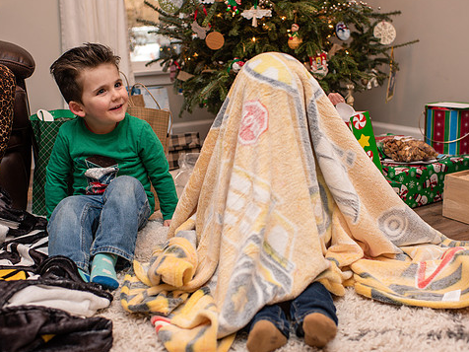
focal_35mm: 41
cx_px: 248
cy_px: 168
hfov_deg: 45.8
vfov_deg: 35.1
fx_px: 555
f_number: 2.8
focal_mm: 35
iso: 400
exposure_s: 1/200
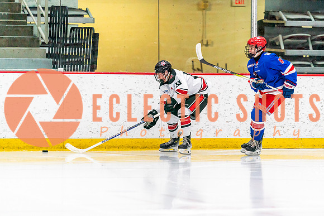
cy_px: 123
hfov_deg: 8.1
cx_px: 203
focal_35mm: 254
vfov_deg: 5.4
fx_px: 2286
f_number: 2.8
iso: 3200
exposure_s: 1/1250
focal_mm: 200
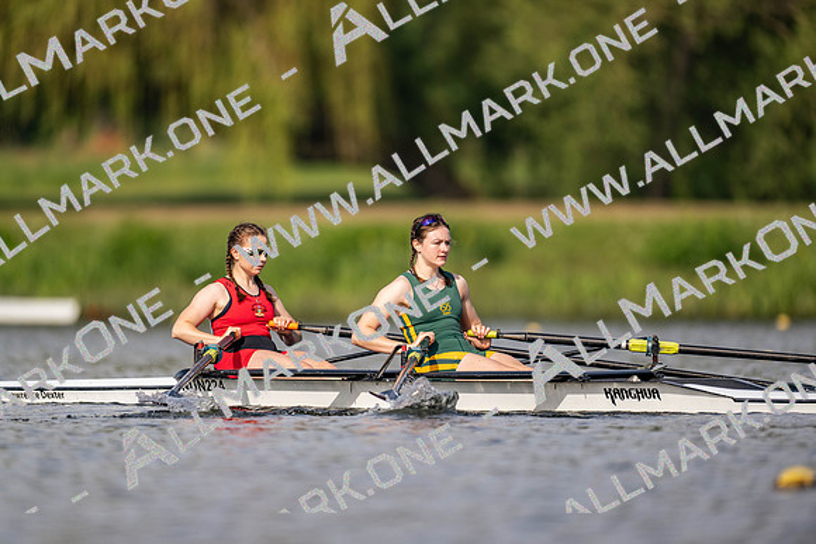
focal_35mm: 600
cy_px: 272
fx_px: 13603
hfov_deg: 3.4
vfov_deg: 2.3
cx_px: 408
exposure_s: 1/2500
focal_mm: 600
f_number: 4
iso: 280
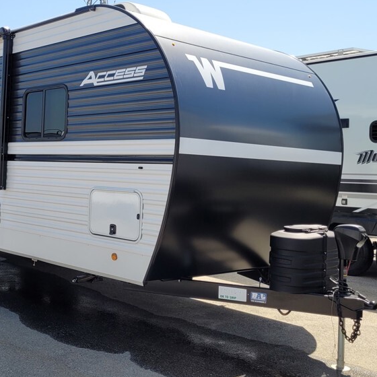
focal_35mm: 42
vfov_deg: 40.0
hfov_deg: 39.2
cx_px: 107
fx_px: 518
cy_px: 176
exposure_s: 1/1484
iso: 40
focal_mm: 5.4
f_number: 1.8
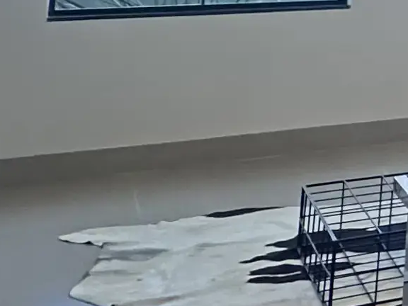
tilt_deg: +1.3
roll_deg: -2.3
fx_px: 1155
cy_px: -157
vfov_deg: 14.1
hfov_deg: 10.8
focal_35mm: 98
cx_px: 1291
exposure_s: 1/60
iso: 160
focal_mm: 2.22
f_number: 2.2
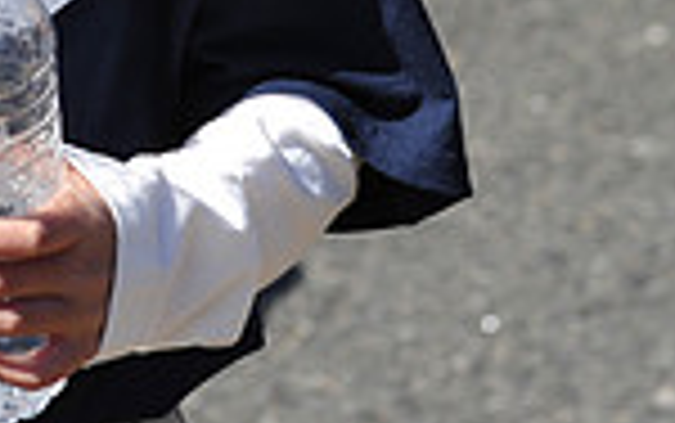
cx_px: -72
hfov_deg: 7.6
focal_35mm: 276
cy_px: -364
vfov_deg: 4.7
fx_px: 5081
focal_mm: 70
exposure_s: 1/800
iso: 200
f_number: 5
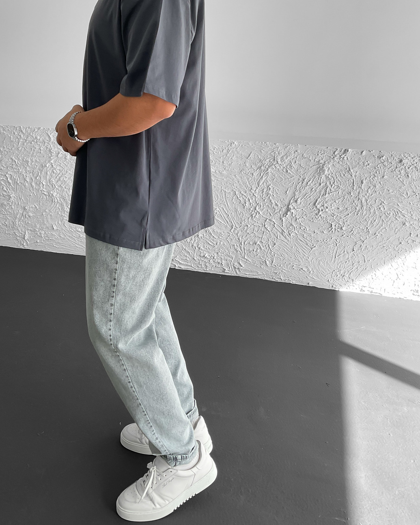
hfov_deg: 42.1
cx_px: 180
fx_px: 544
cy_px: 204
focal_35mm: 35
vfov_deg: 51.1
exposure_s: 1/180
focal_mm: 3
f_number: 1.8
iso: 16
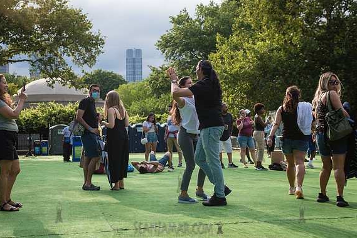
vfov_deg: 26.5
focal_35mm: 51
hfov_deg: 38.9
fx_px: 506
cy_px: 121
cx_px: 180
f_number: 4.5
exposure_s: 1/1600
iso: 500
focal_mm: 50
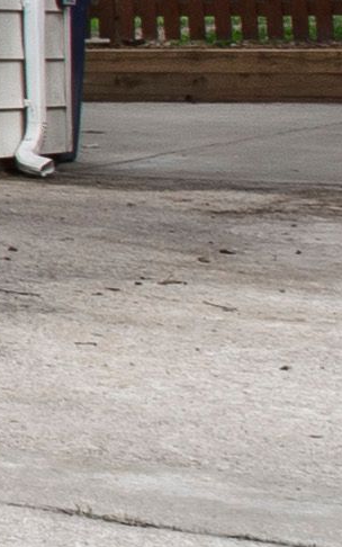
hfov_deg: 5.3
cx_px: -1510
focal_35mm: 175
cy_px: -63
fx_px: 2608
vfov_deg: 11.8
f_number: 8
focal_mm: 10
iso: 100
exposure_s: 1/125
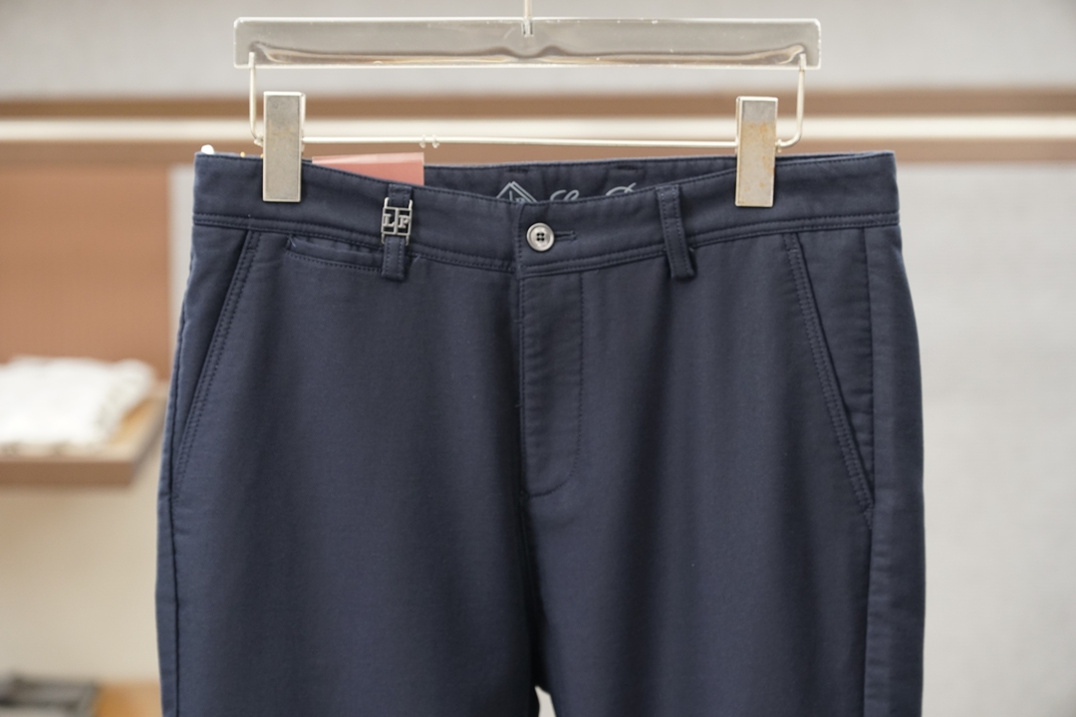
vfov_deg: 13.0
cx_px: 538
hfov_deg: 19.5
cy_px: 358
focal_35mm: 105
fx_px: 3138
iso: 800
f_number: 4
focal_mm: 70
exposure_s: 1/125
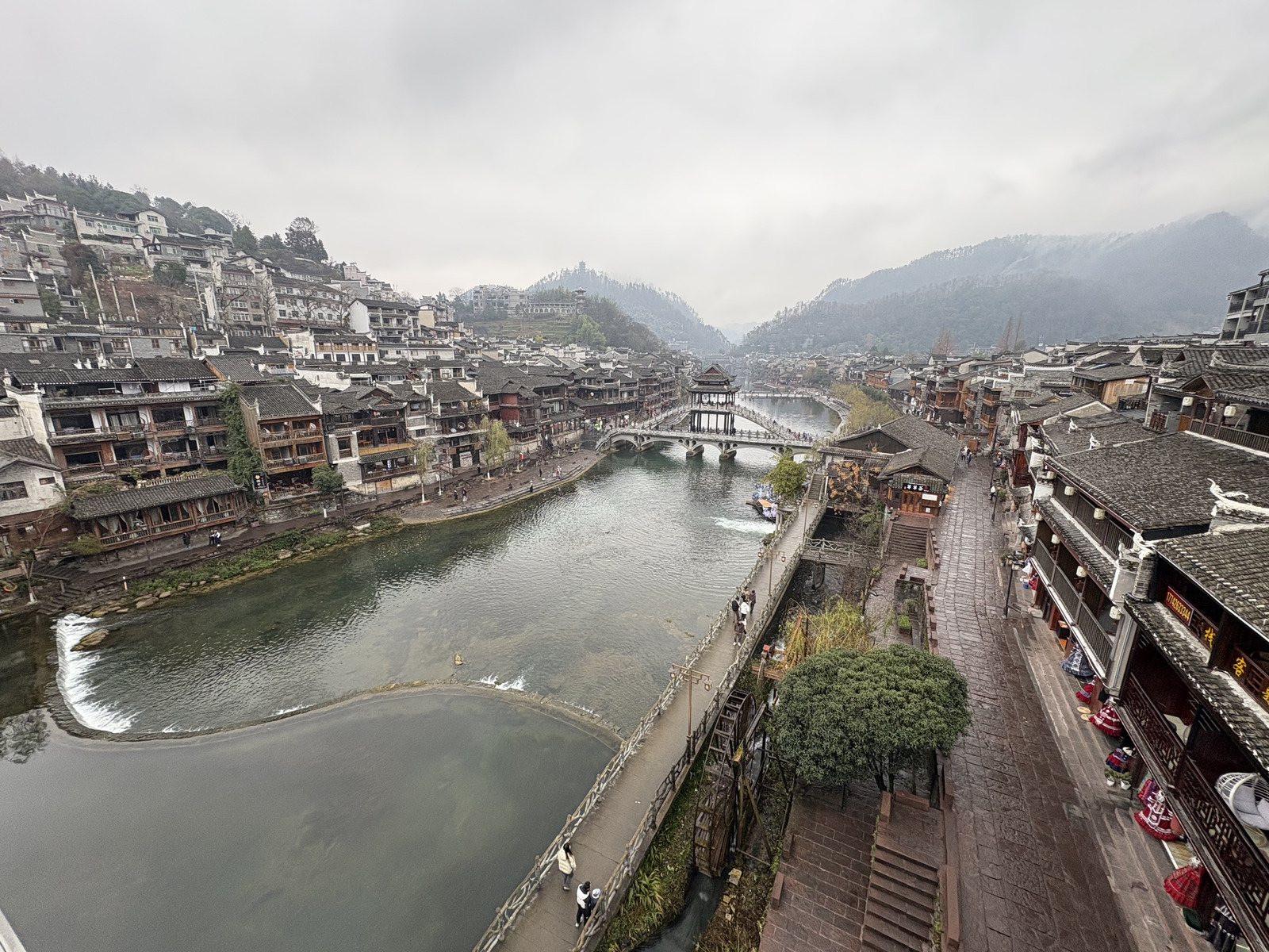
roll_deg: +0.0
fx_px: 513
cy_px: 476
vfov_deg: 85.7
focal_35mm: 14
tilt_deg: -13.0
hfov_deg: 102.1
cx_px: 634
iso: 80
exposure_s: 1/99
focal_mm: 2.22
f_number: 2.2
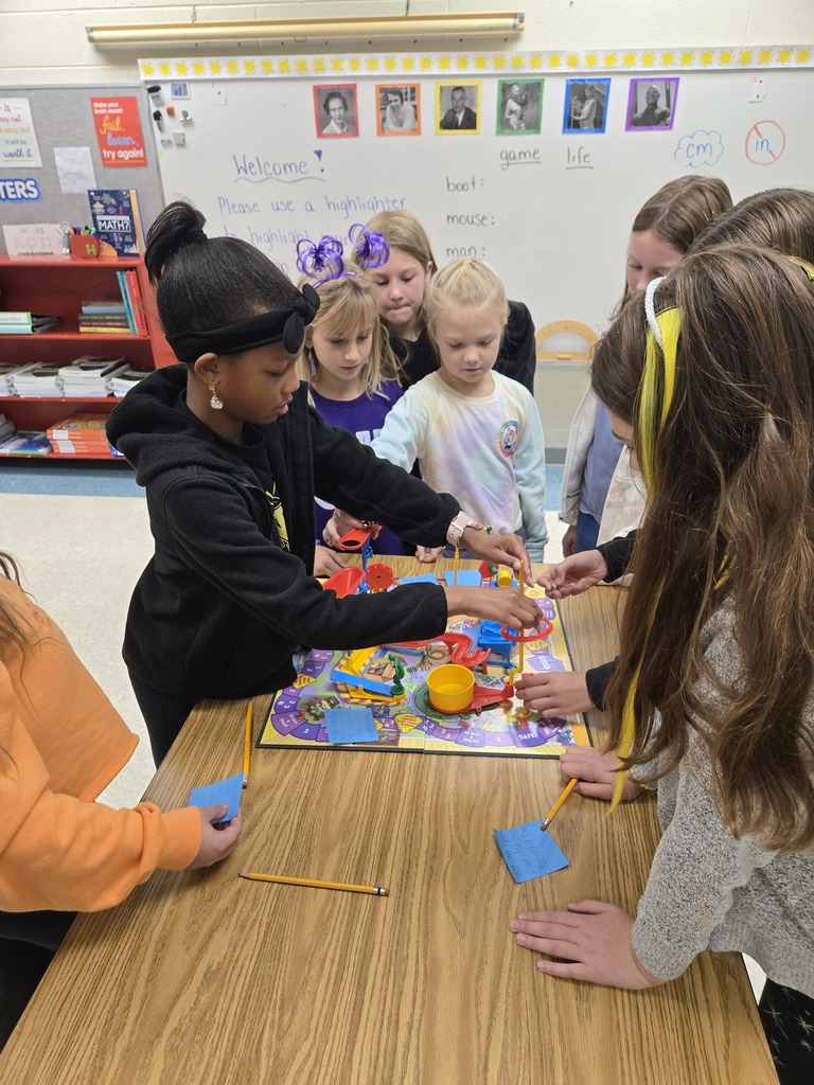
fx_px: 721
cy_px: 542
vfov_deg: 73.9
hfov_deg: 58.9
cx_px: 407
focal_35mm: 23
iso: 200
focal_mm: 5.4
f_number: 1.8
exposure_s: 1/120
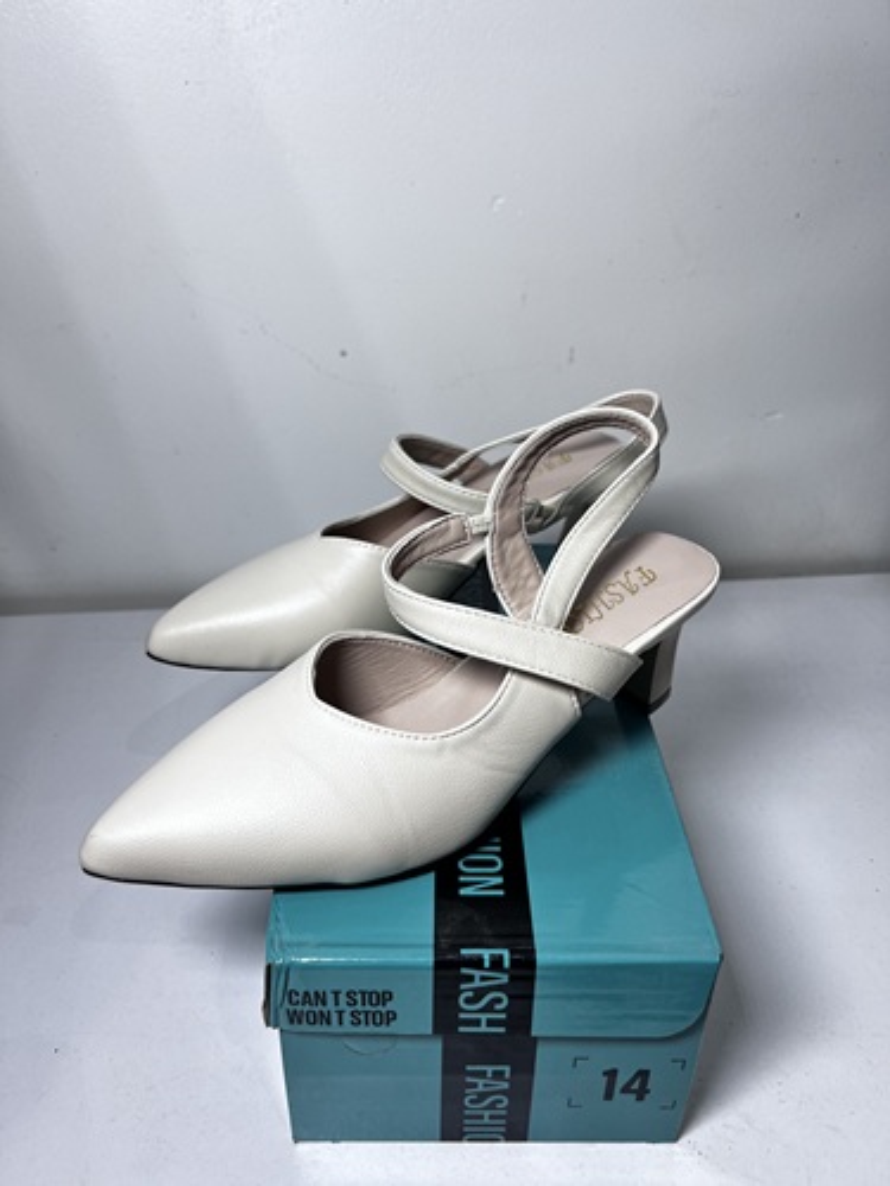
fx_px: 891
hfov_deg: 53.1
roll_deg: -1.5
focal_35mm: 26
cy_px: 593
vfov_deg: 67.3
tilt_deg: -30.3
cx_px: 445
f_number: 1.5
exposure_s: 1/136
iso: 40
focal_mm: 5.7
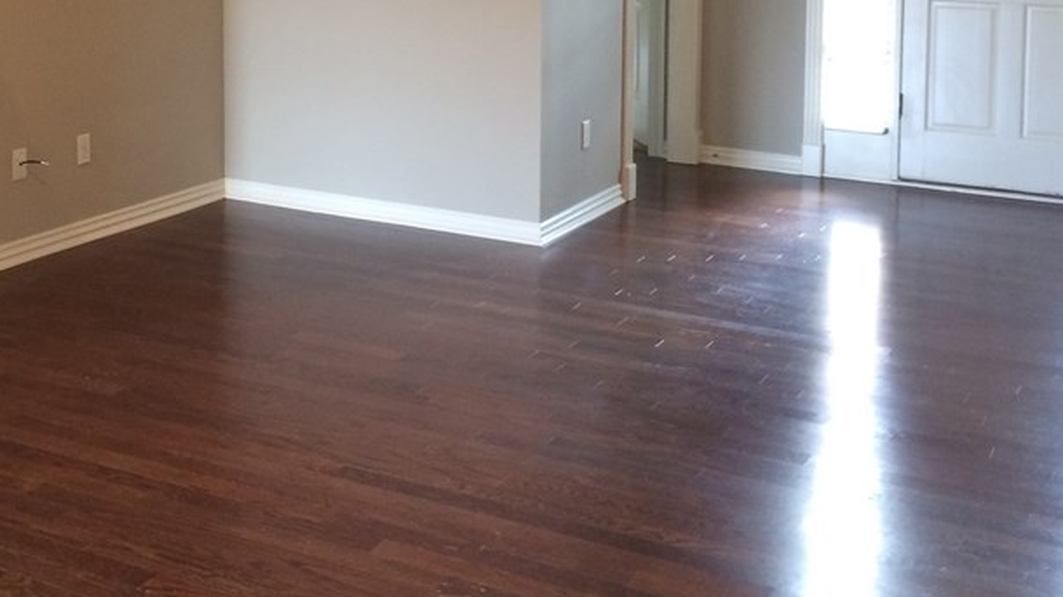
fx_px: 1494
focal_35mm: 53
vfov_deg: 21.7
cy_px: -16
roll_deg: -0.6
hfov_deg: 39.0
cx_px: 413
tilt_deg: -5.0
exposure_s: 1/30
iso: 200
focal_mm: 4.15
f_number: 2.2
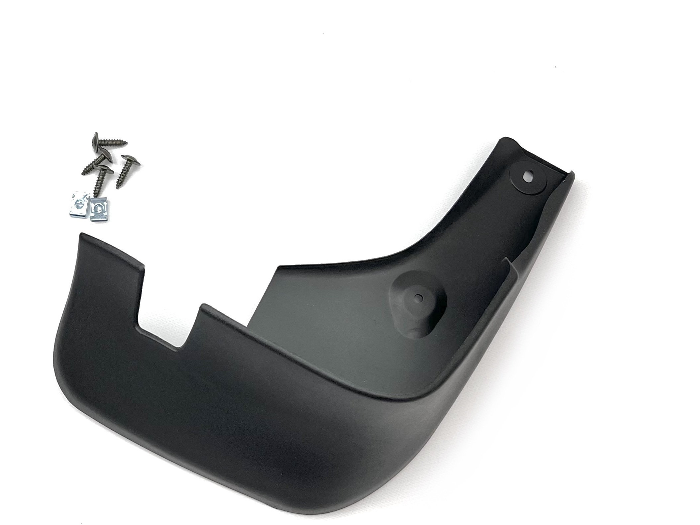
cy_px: 199
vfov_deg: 30.8
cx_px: 146
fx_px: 951
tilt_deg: -66.7
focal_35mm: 47
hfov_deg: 39.0
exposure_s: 1/482
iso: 50
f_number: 1.5
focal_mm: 5.7
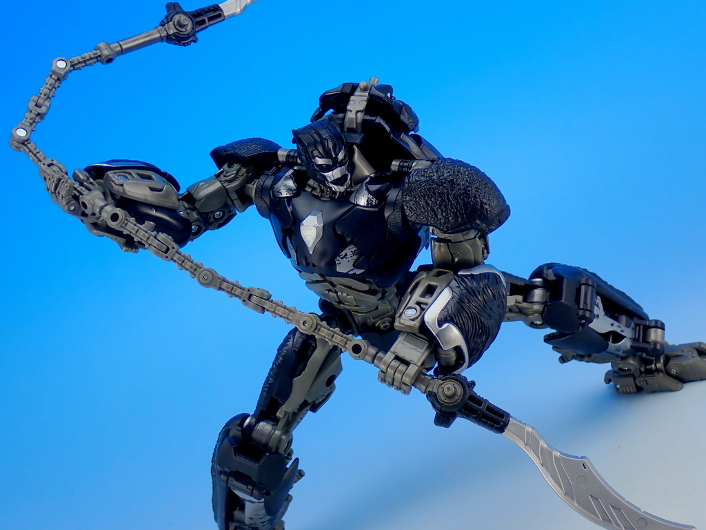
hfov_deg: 33.2
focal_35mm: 58
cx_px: 353
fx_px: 1183
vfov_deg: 25.2
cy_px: 265
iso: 100
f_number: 3.5
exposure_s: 1/25
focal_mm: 10.35
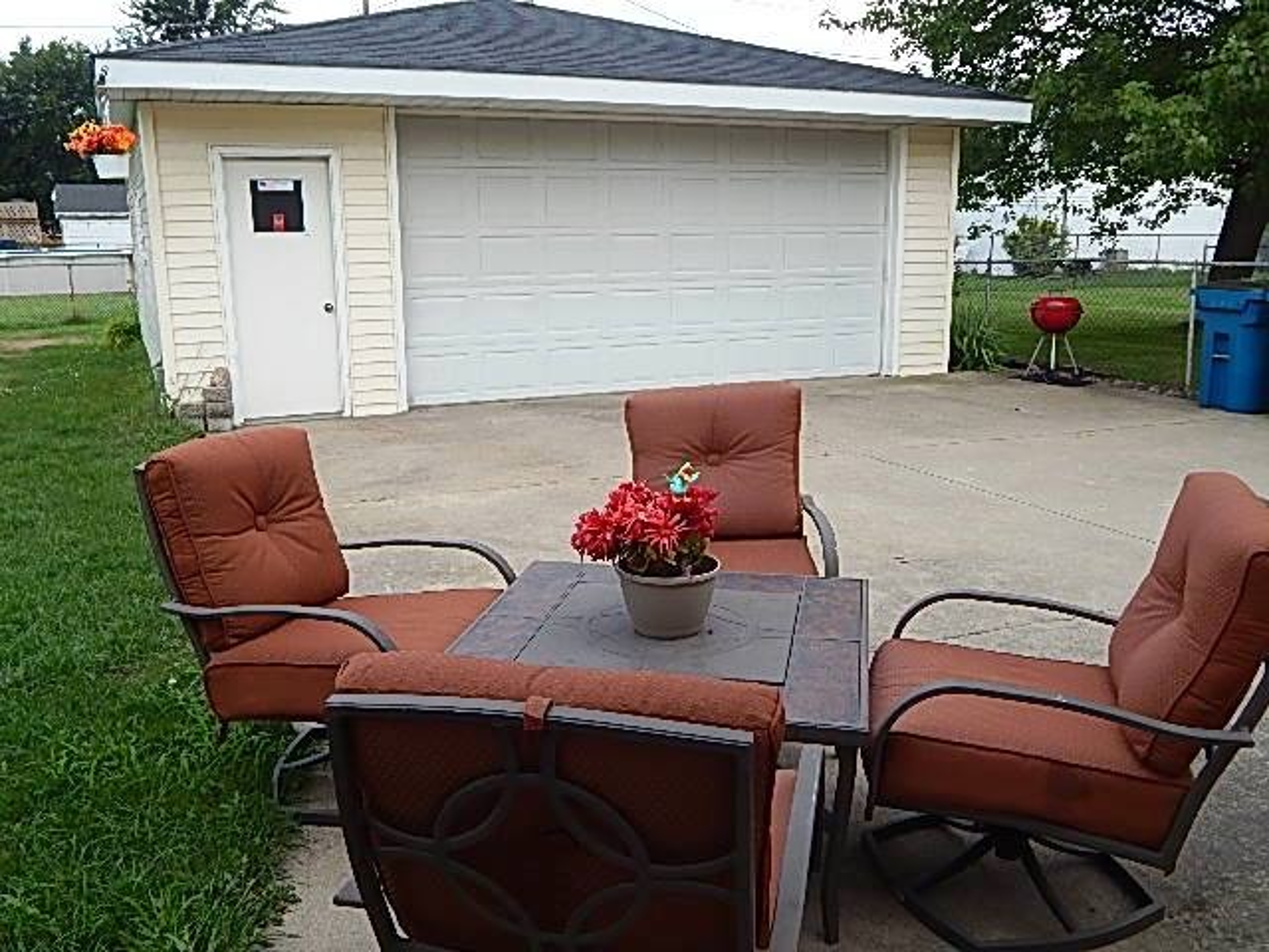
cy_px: 476
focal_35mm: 31
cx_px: 634
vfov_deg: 45.4
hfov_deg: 58.4
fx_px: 1136
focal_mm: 5.6
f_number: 3.2
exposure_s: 1/800
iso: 125
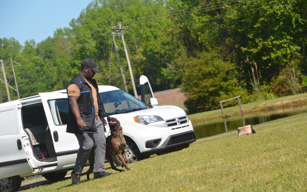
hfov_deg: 12.2
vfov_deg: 7.7
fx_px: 1431
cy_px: 97
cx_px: 154
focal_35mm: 171
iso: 100
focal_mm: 112
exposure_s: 1/250
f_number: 9
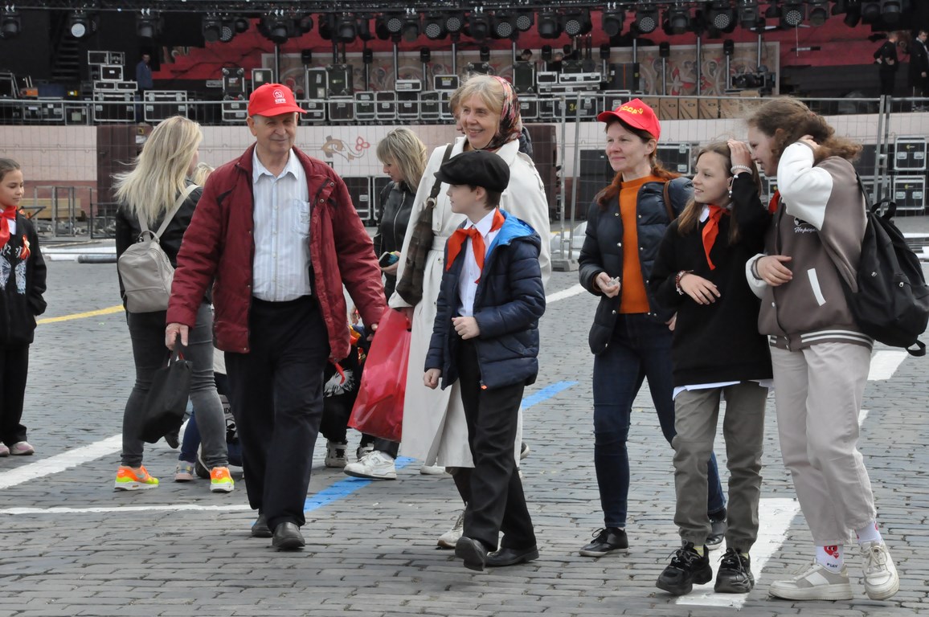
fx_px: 3480
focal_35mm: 135
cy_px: 308
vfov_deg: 10.1
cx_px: 464
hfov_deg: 15.2
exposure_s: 1/800
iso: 2500
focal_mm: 90
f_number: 14
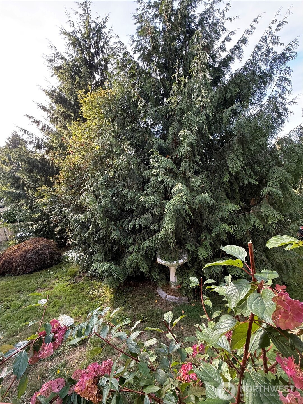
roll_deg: +0.4
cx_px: 152
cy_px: 202
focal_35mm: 14
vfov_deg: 102.1
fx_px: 163
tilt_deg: -3.4
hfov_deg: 85.7
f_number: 2.2
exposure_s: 1/99
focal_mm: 2.22
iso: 100
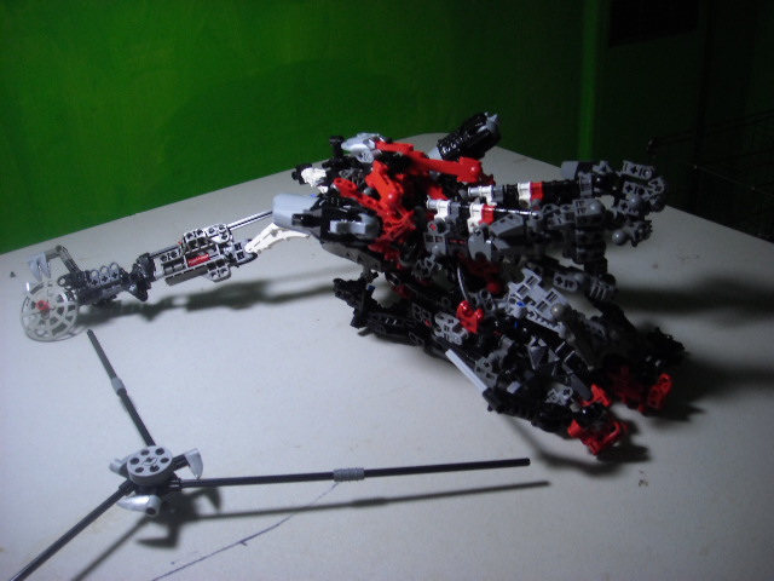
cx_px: 387
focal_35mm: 35
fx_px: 783
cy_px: 290
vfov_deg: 40.7
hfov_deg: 52.6
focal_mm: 5.7
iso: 154
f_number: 2.8
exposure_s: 1/60
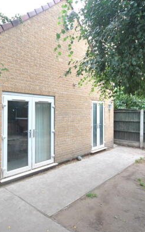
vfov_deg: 72.4
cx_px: 52
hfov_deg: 48.7
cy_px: 107
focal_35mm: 25
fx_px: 158
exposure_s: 1/100
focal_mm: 10
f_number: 5
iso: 200
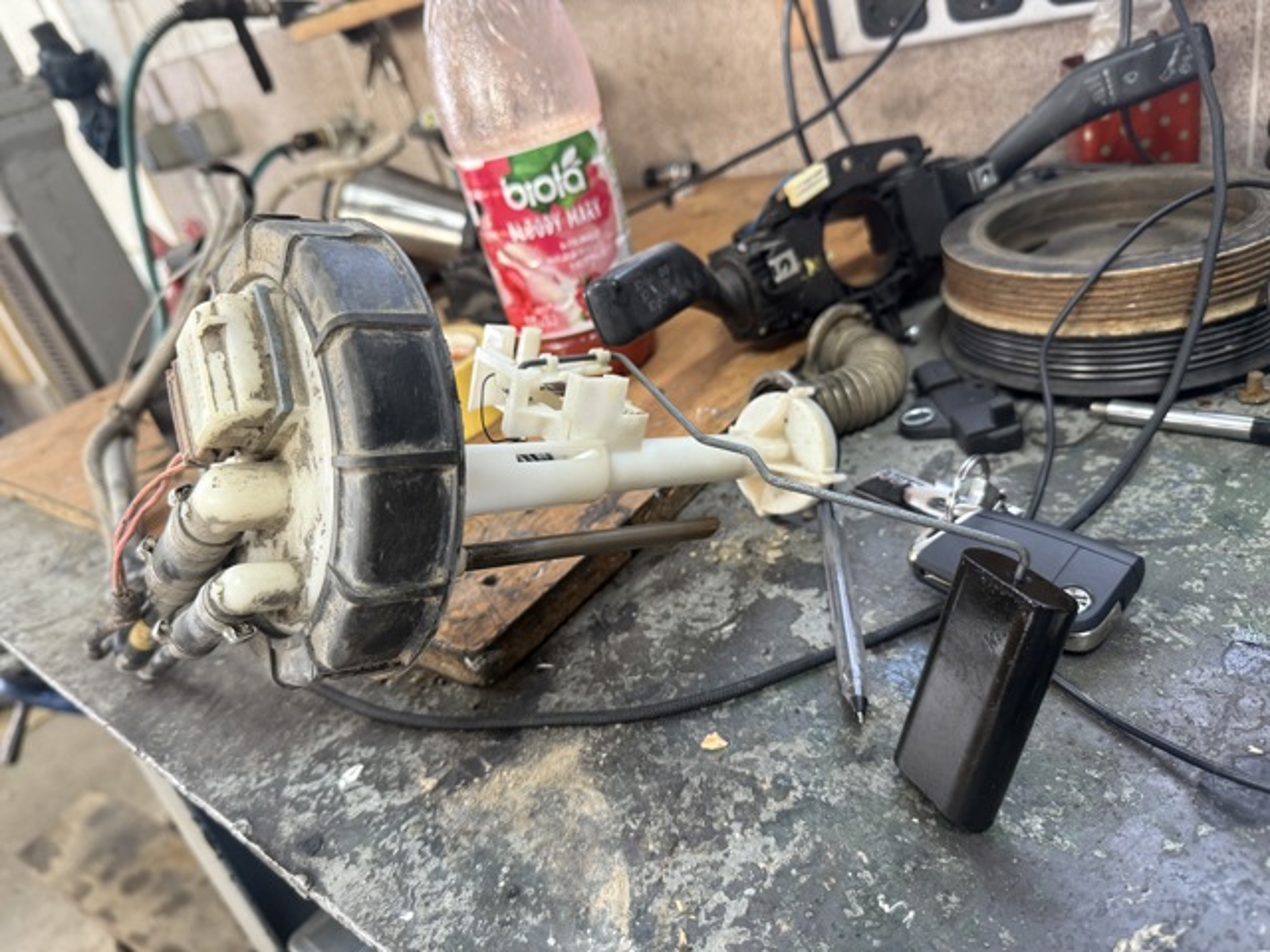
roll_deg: +16.6
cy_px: 476
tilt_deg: -28.0
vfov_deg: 56.8
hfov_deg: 71.6
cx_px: 635
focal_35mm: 24
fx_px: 881
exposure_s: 1/60
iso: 250
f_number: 1.78
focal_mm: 6.76
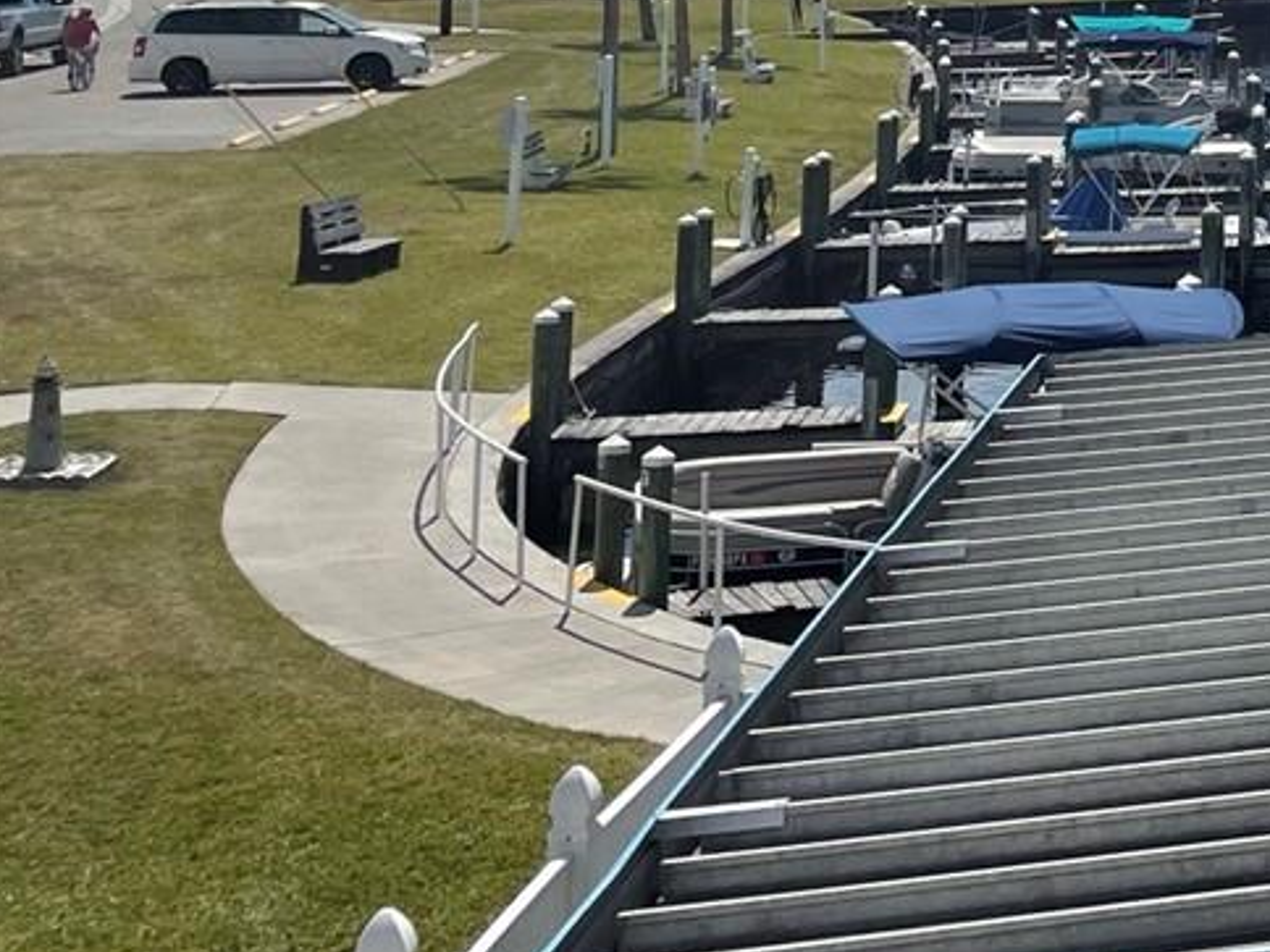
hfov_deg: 19.0
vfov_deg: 16.0
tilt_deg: +4.3
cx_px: 2083
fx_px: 3155
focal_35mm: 86
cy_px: -375
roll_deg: +0.0
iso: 32
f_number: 1.6
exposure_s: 1/8403
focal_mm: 4.2
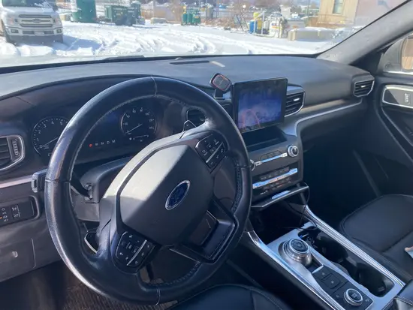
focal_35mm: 26
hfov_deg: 67.3
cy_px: 155
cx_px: 206
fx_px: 310
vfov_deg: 53.1
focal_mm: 4.25
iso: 32
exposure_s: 1/546
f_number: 1.8
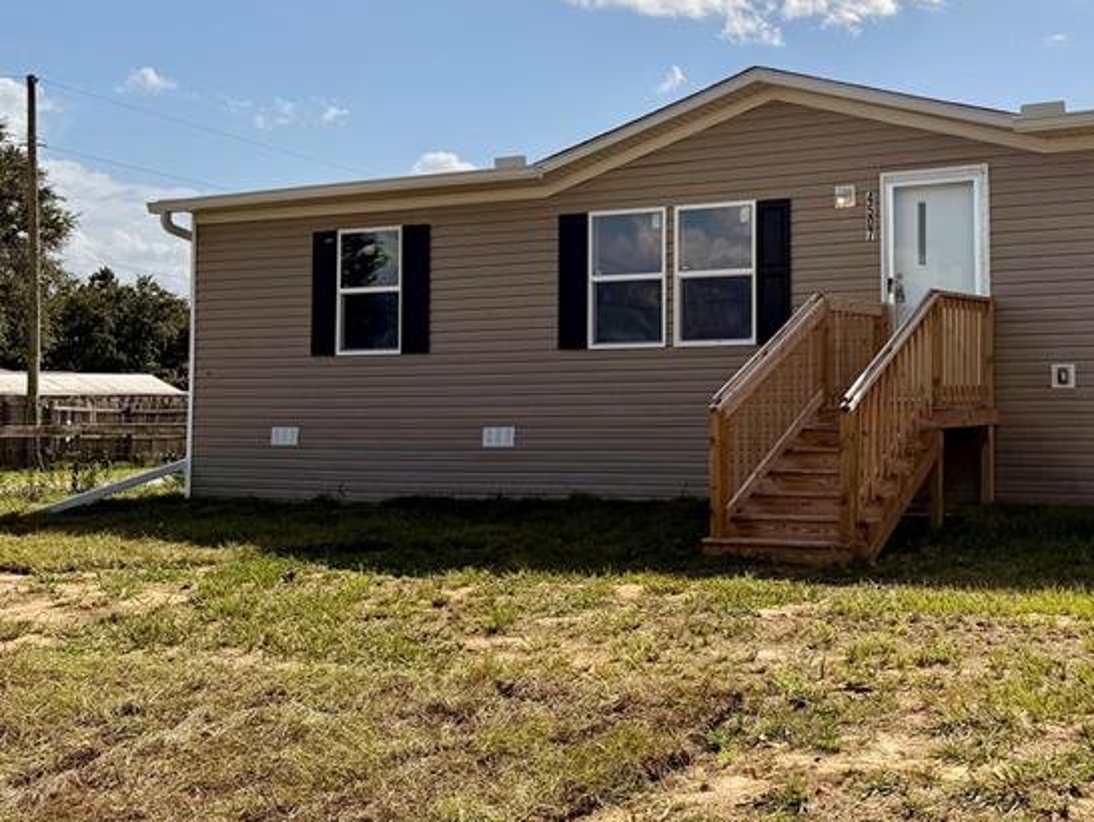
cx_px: 882
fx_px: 1423
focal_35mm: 45
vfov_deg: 32.0
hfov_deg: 40.3
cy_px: 305
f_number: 1.78
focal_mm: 6.76
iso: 80
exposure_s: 1/9091
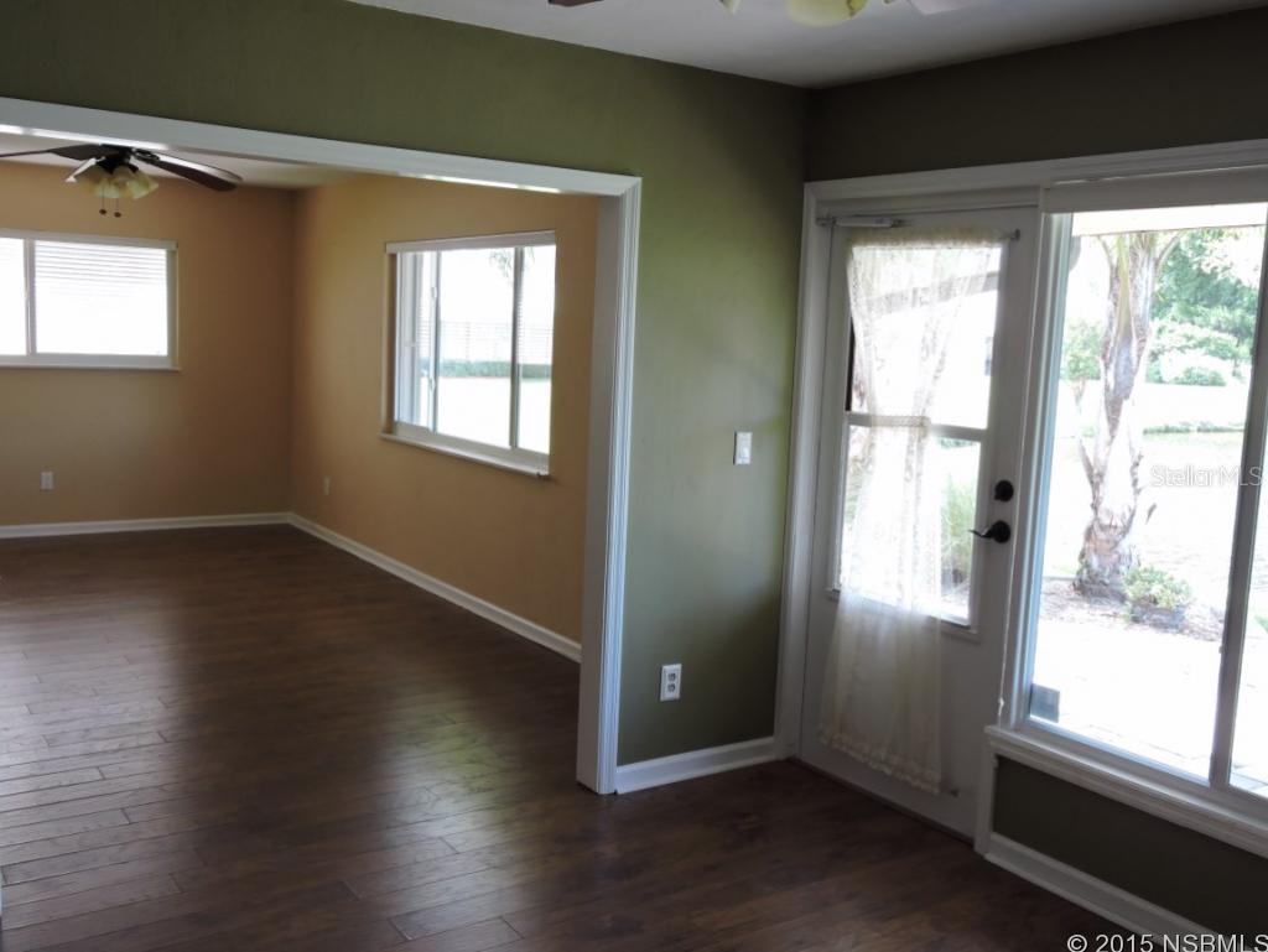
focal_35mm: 33
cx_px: 634
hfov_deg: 55.3
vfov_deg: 43.0
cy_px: 476
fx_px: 1209
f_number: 3.6
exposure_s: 1/30
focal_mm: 5.9
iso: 110
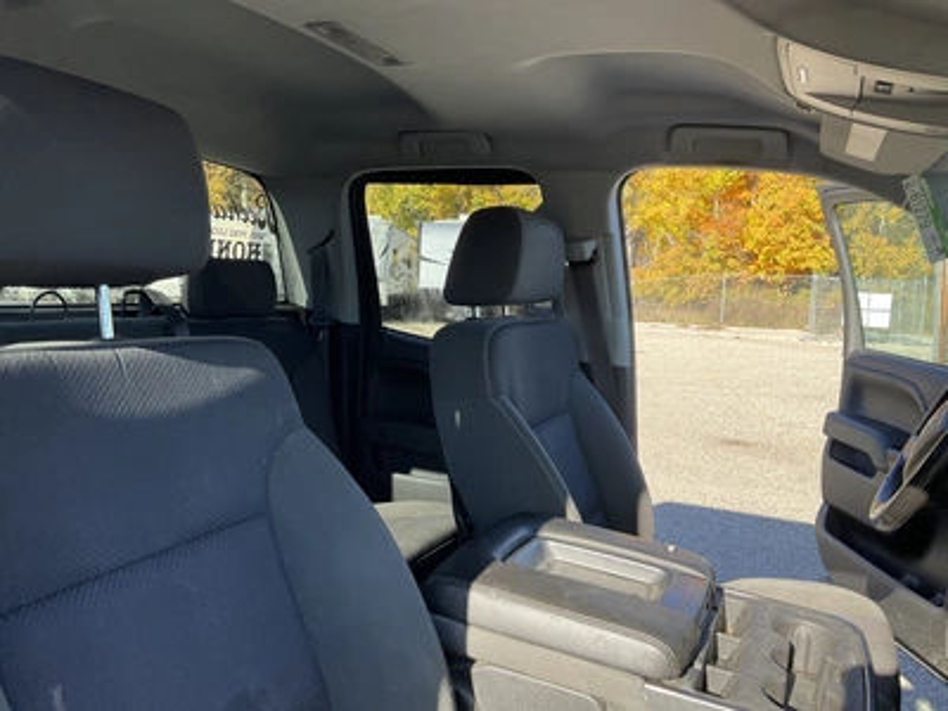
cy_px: 356
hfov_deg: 61.7
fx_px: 794
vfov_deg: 48.2
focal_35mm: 29
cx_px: 474
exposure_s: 1/235
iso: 25
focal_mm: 3
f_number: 1.8
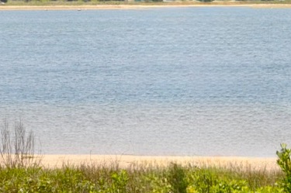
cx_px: 308
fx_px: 5142
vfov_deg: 2.2
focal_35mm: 637
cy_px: -47
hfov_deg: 3.2
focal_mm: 98
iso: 200
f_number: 9
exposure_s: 1/320
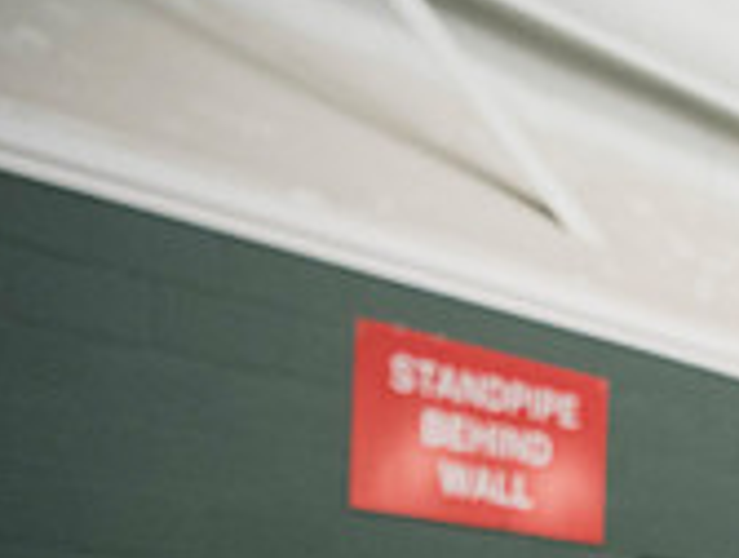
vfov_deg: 17.2
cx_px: 1199
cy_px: 760
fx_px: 1712
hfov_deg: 20.0
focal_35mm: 80
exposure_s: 1/250
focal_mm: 24
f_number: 3.2
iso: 3200
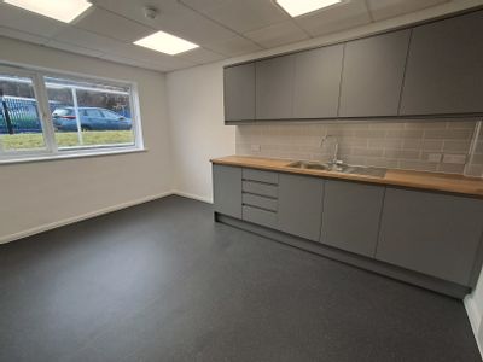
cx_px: 242
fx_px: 223
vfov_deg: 78.1
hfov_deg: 94.5
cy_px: 181
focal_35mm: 16
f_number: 2.2
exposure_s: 1/50
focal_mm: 1.64
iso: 50
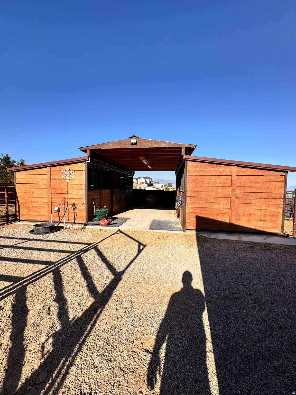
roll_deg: -0.5
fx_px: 160
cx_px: 148
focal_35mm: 14
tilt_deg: -4.3
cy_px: 198
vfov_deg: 102.1
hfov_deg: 85.7
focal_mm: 2.22
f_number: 2.2
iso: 50
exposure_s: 1/2208
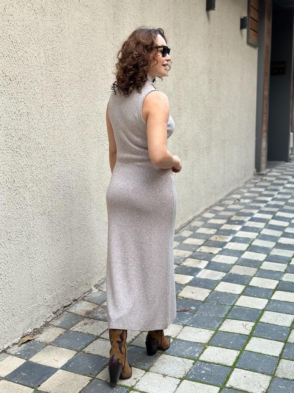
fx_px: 544
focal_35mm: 48
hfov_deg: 30.3
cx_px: 147
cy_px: 196
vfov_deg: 39.7
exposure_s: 1/100
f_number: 1.78
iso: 80
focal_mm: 6.86
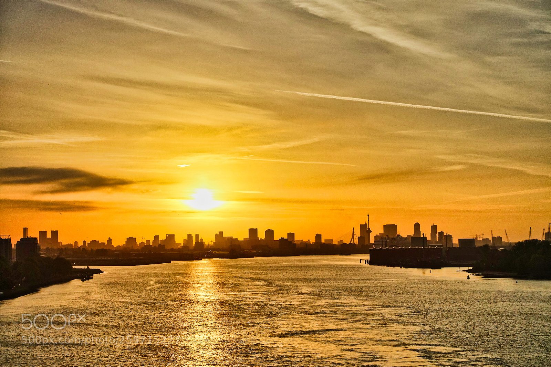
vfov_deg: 19.4
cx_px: 276
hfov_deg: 28.8
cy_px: 184
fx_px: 1071
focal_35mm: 70
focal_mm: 25.7
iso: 125
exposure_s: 1/320
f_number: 4
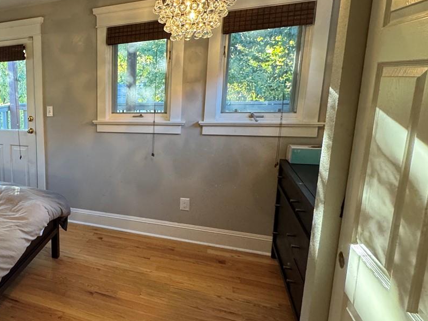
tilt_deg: -11.1
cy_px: 150
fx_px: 346
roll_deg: +3.1
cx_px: 10
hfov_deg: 52.0
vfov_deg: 49.7
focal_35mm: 28
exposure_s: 1/60
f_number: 2.2
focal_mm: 2.22
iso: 320
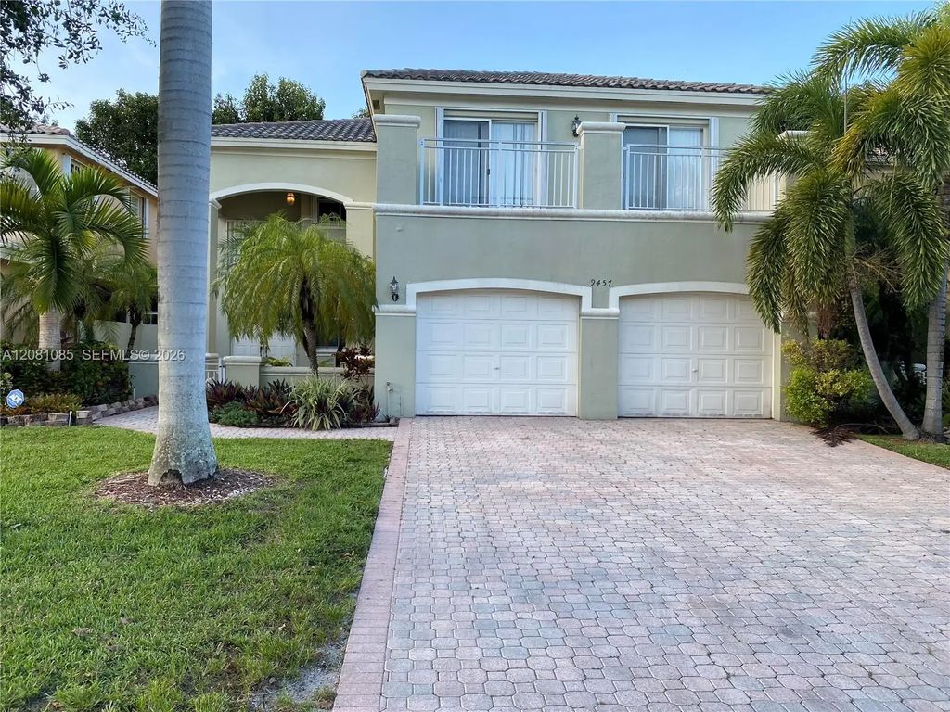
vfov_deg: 53.1
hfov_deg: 67.3
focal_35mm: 26
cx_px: 475
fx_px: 714
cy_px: 356
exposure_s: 1/187
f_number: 1.8
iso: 32
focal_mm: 4.25
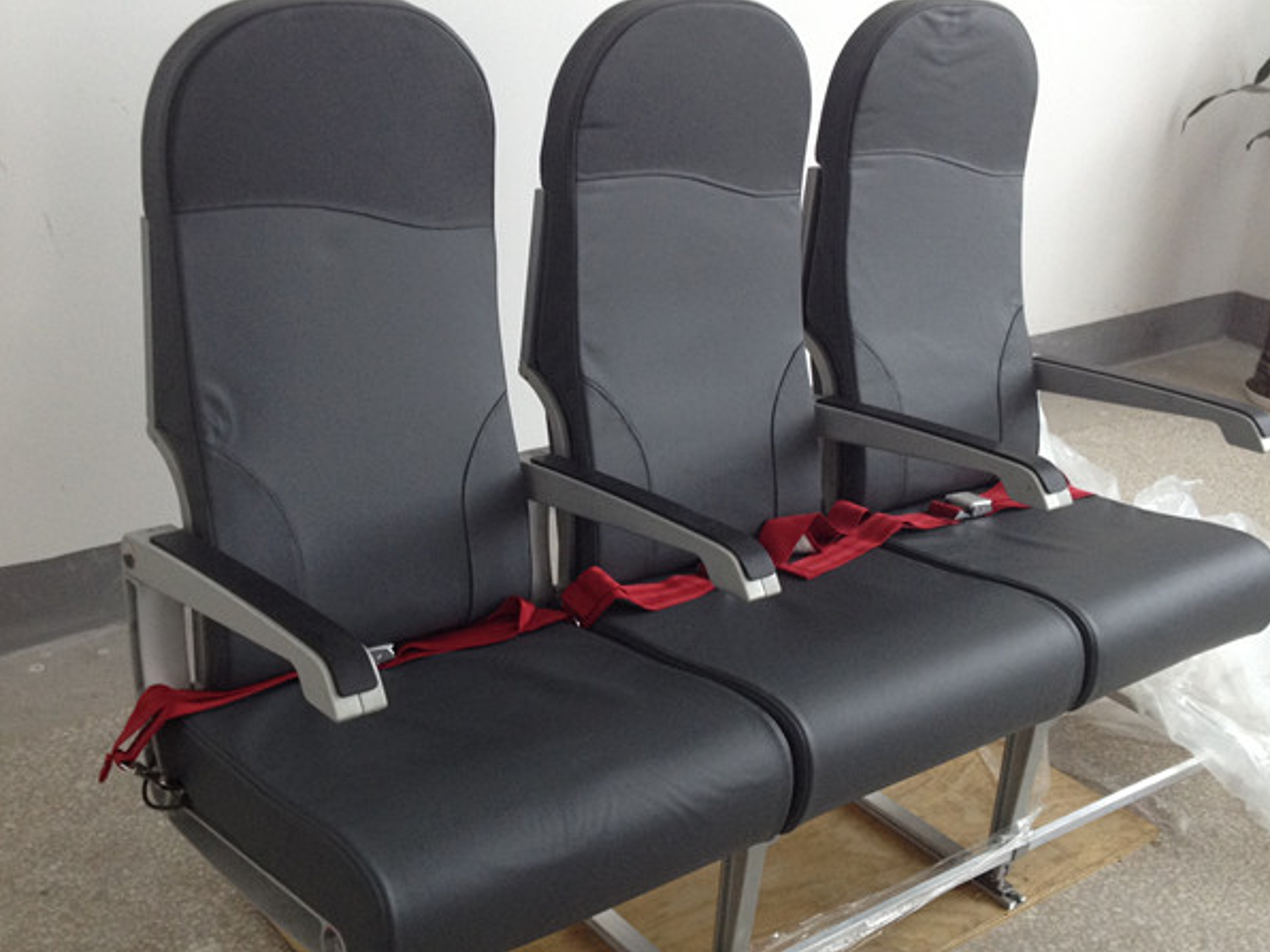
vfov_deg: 30.8
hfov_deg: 40.4
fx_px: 1724
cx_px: 575
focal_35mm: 47
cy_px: 415
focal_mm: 4.28
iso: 100
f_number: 2.4
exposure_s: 1/20
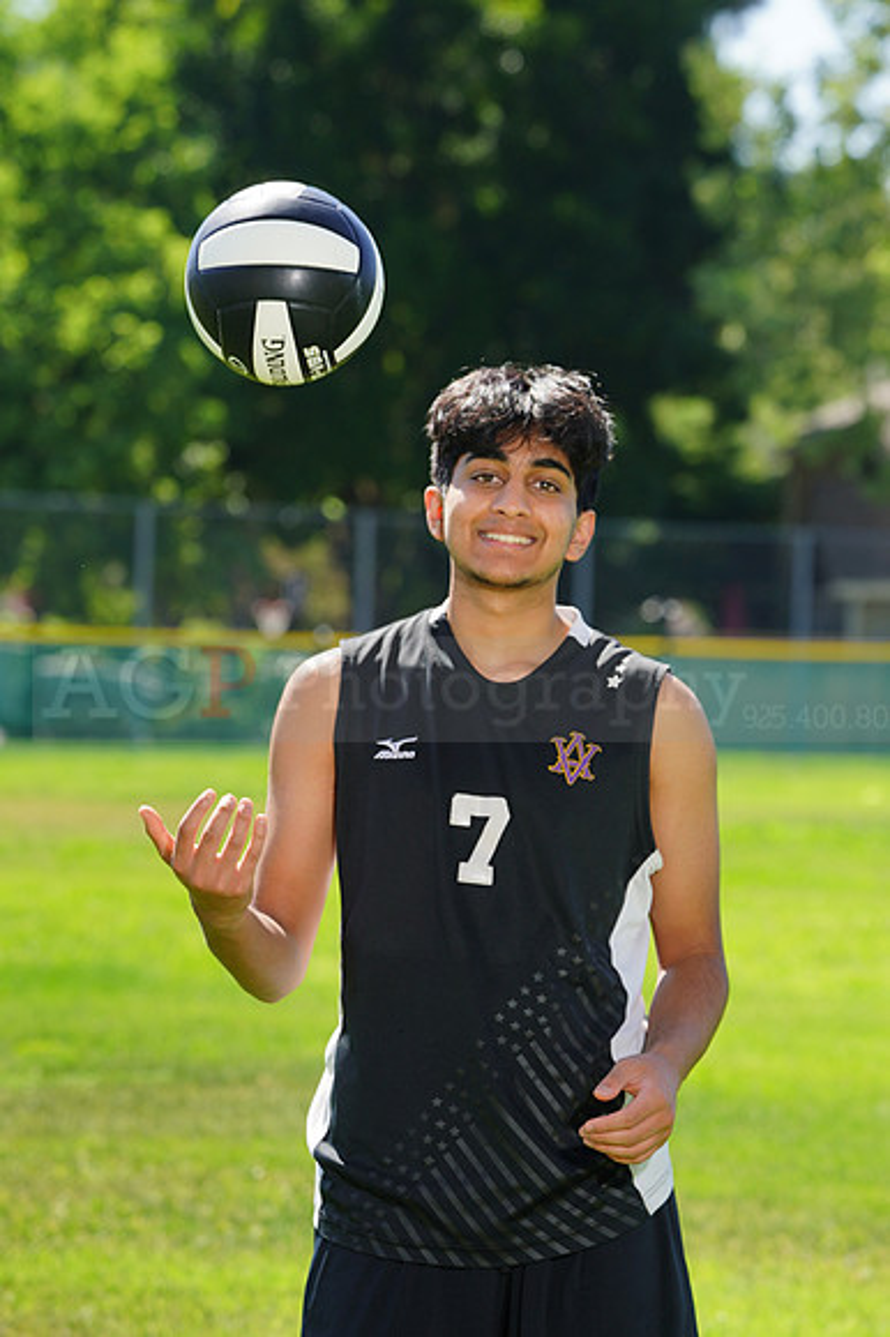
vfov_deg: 9.0
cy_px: 668
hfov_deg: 6.0
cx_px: 445
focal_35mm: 229
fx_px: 8502
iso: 200
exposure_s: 1/200
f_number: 10
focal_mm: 229
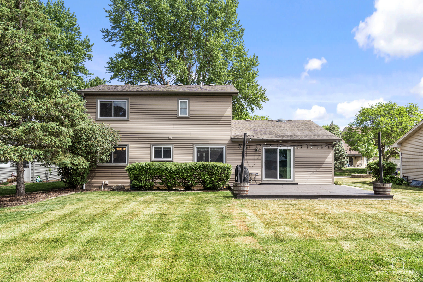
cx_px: 212
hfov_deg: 71.5
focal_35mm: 25
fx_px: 294
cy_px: 141
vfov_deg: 51.3
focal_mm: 25
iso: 200
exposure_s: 1/100
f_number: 10
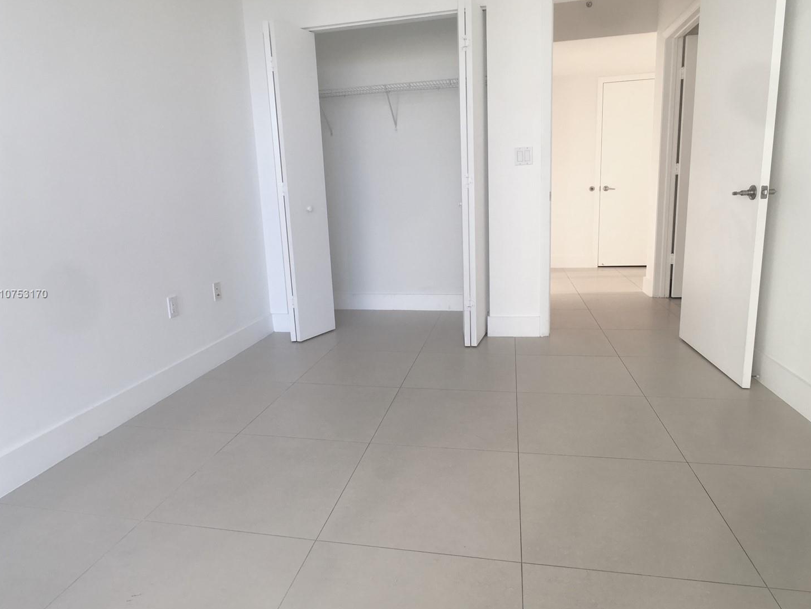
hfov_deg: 56.8
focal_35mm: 32
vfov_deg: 44.2
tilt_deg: -10.9
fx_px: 750
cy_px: 294
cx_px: 406
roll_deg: +2.2
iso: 25
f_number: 2.2
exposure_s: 1/60
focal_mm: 4.15
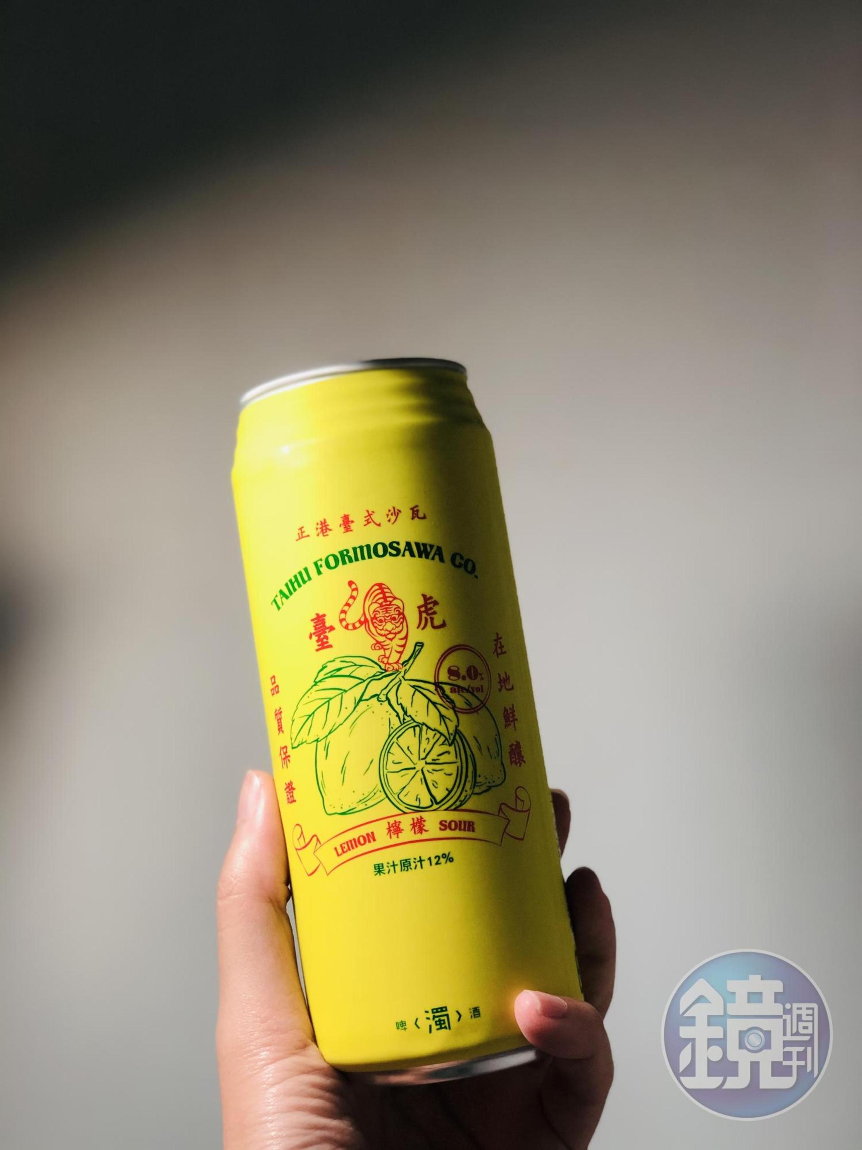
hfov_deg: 25.7
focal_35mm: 57
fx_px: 1893
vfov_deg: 33.8
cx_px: 431
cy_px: 575
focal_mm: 6.6
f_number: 2.8
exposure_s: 1/30
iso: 40
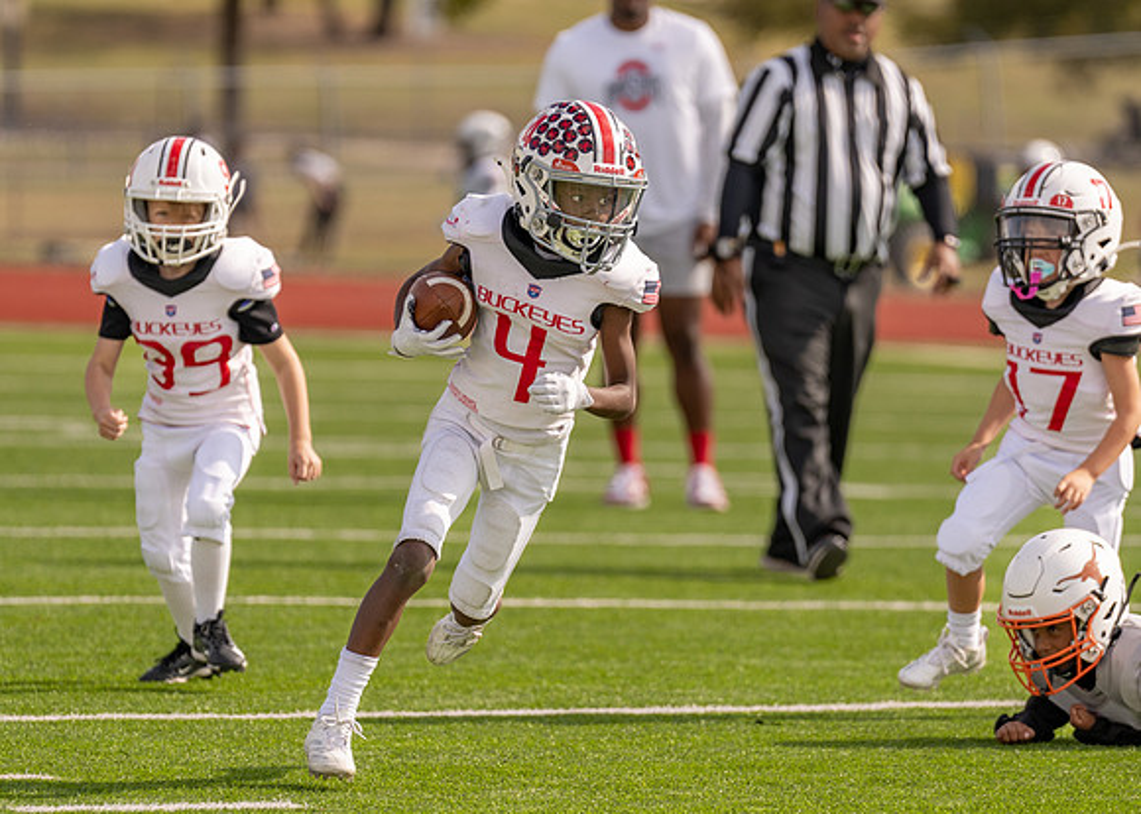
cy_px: 464
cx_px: 619
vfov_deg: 3.9
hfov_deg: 5.5
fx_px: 11837
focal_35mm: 365
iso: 100
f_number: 2.8
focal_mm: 200
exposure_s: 1/2000
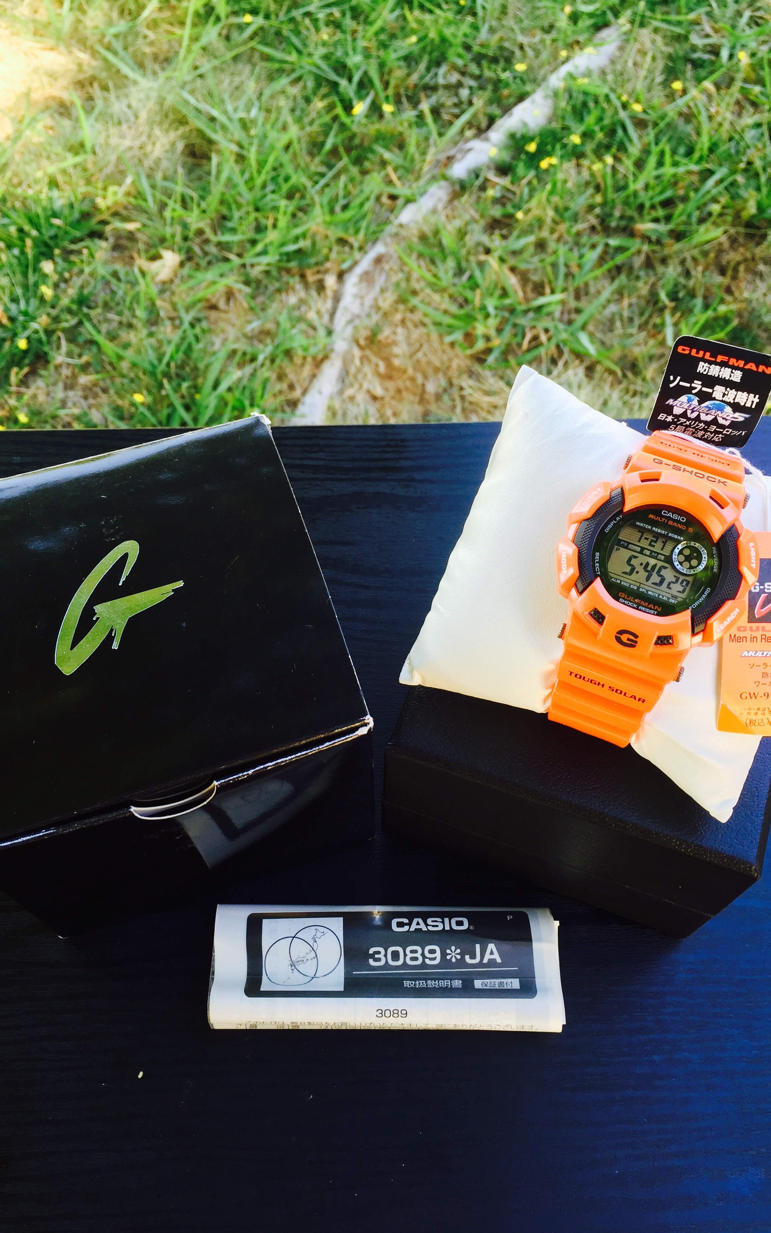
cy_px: 617
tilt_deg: -66.6
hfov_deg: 40.6
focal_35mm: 31
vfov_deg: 61.2
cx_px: 378
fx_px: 1042
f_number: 2.2
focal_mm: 4.15
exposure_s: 1/60
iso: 32
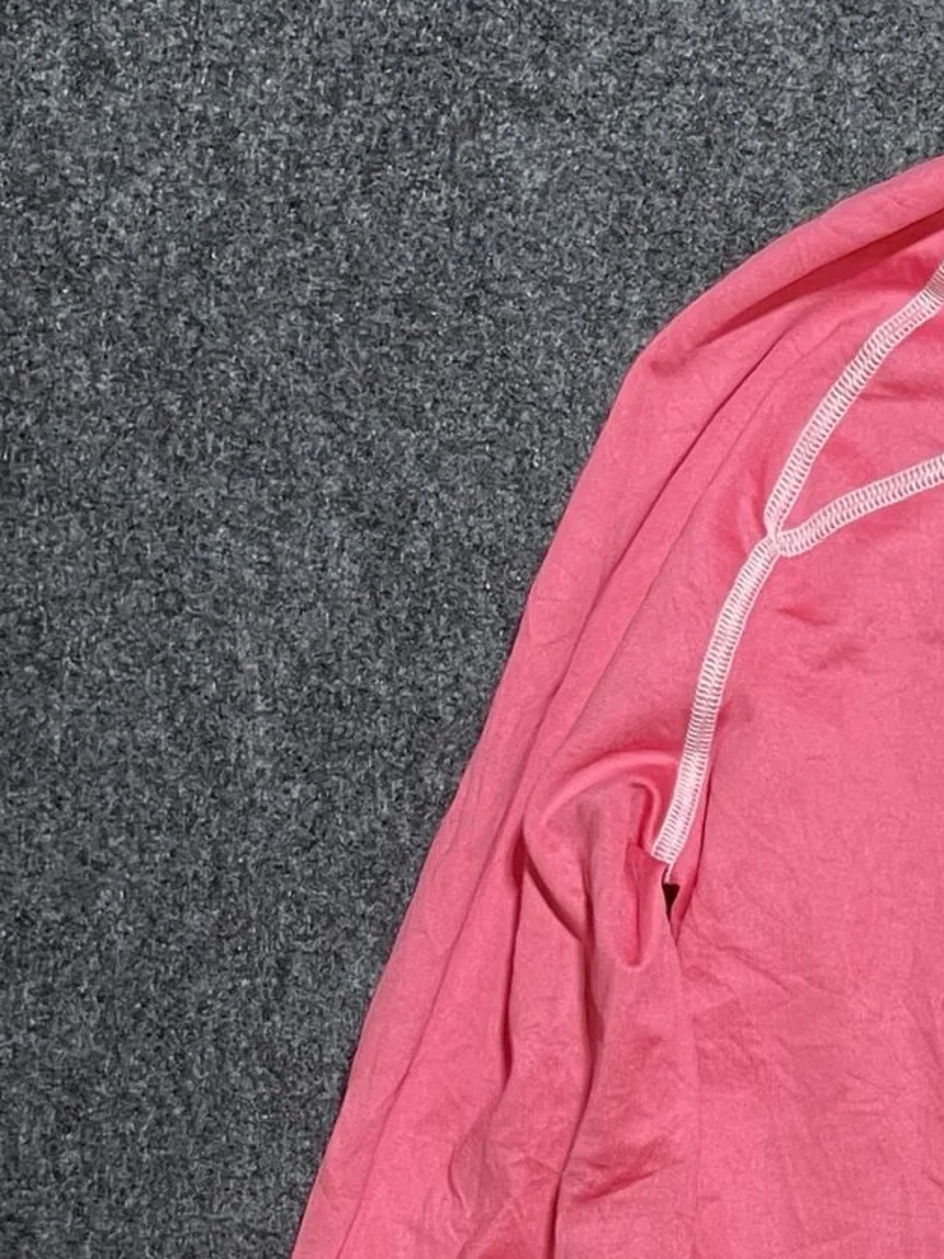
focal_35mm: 80
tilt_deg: -57.5
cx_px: 1410
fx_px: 2909
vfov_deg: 23.0
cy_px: 1374
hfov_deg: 16.8
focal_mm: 4.2
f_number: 1.6
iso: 80
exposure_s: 1/50
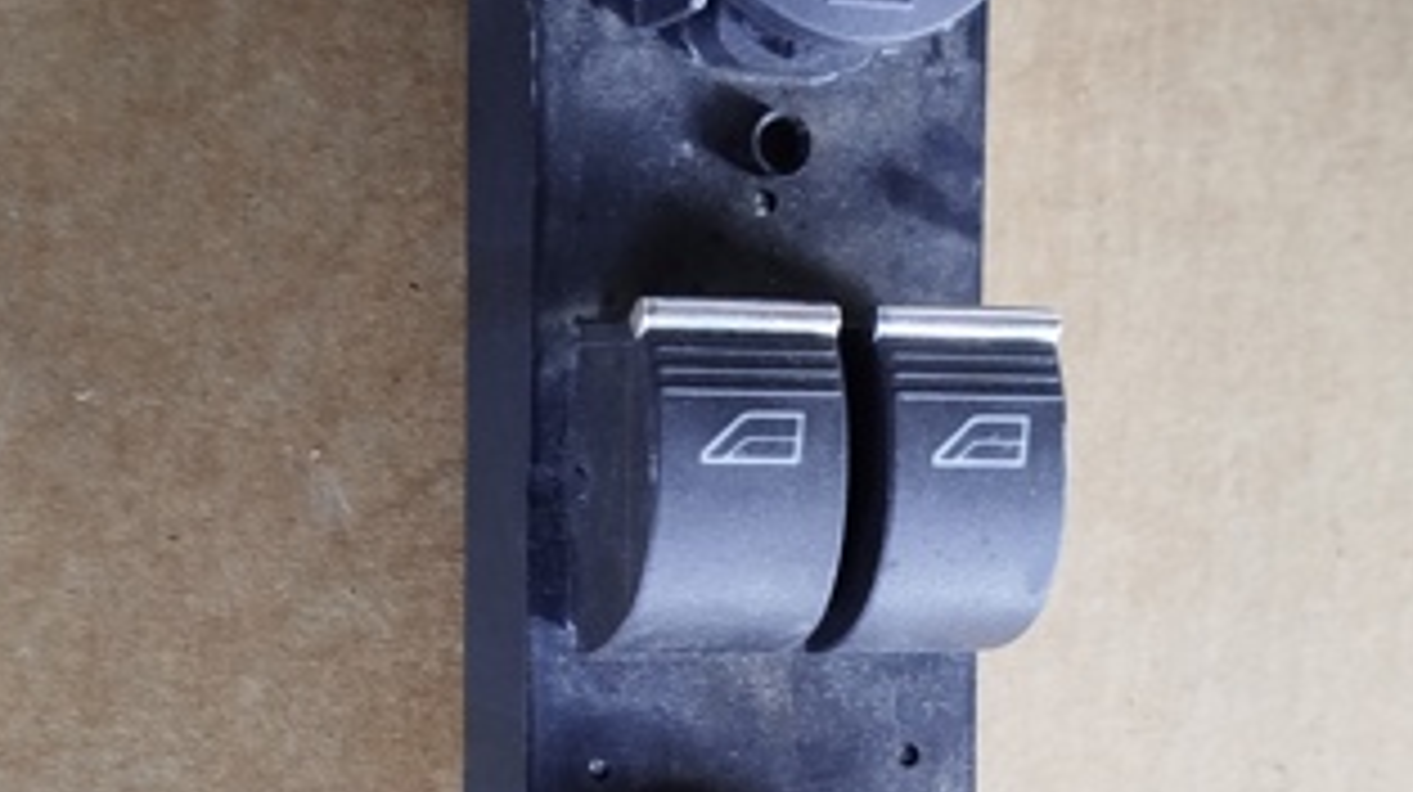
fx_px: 2995
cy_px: 468
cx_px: 675
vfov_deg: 15.1
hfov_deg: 26.5
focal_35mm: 80
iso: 125
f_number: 1.7
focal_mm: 5.31
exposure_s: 1/33
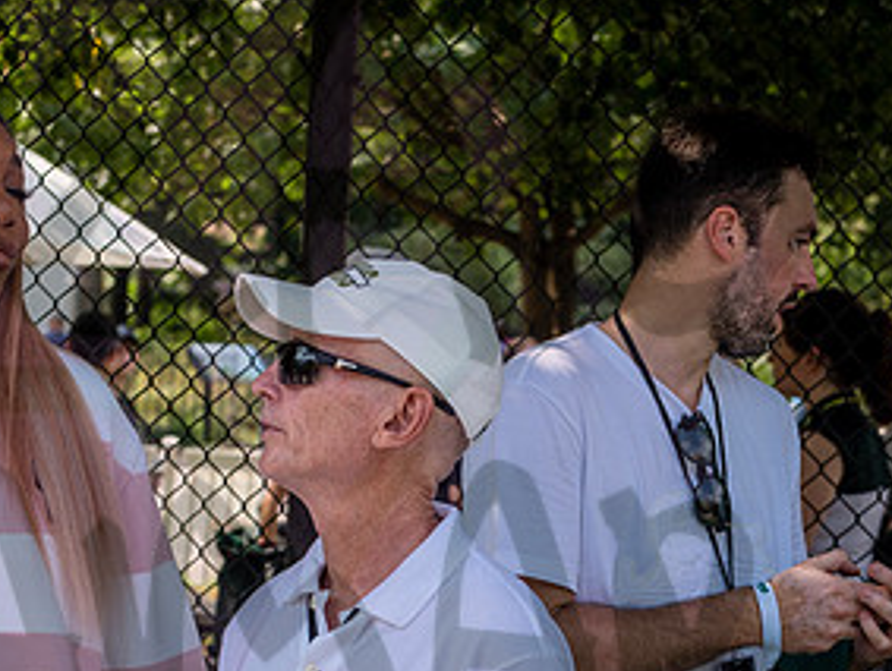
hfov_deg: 14.7
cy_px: 629
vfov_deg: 11.0
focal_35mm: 134
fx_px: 3457
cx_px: 286
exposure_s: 1/800
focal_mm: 52
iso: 160
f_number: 4
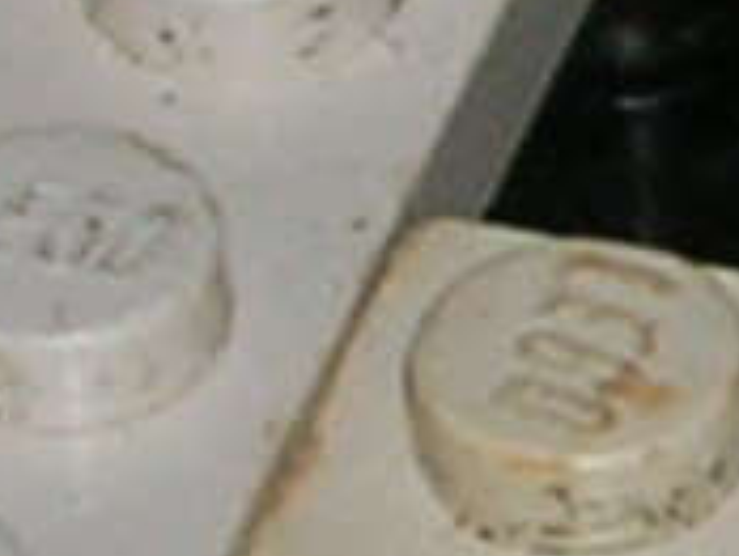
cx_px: 1983
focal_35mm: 294
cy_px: -598
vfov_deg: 5.0
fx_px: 6285
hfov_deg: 6.3
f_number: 3.3
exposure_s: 1/60.1
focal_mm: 8.4
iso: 50
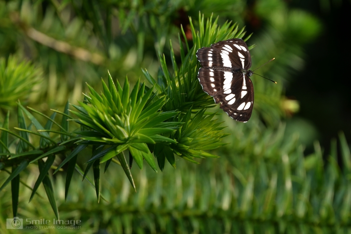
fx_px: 1243
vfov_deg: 10.7
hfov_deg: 16.1
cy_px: 117
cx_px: 176
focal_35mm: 128
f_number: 8
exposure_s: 1/200
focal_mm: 85
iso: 100
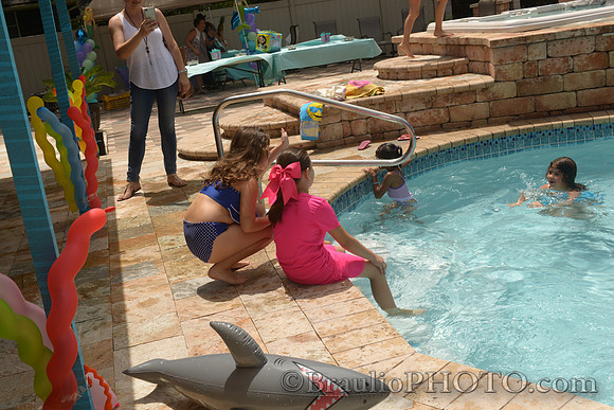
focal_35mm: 45
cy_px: 205
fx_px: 768
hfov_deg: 43.6
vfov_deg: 29.9
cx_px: 307
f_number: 13
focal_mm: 45
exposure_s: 1/160
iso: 110
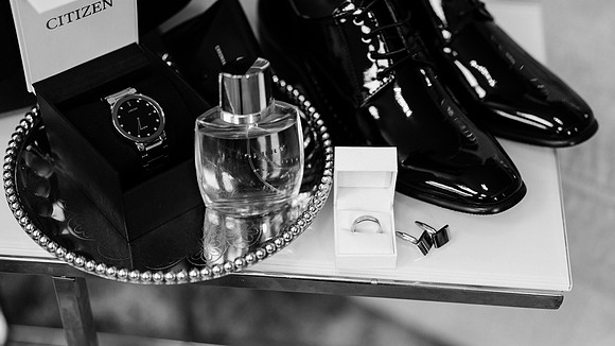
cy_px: 245
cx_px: 366
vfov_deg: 19.2
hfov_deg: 33.5
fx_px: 1018
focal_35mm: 62
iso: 320
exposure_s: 1/400
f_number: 1.4
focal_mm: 50
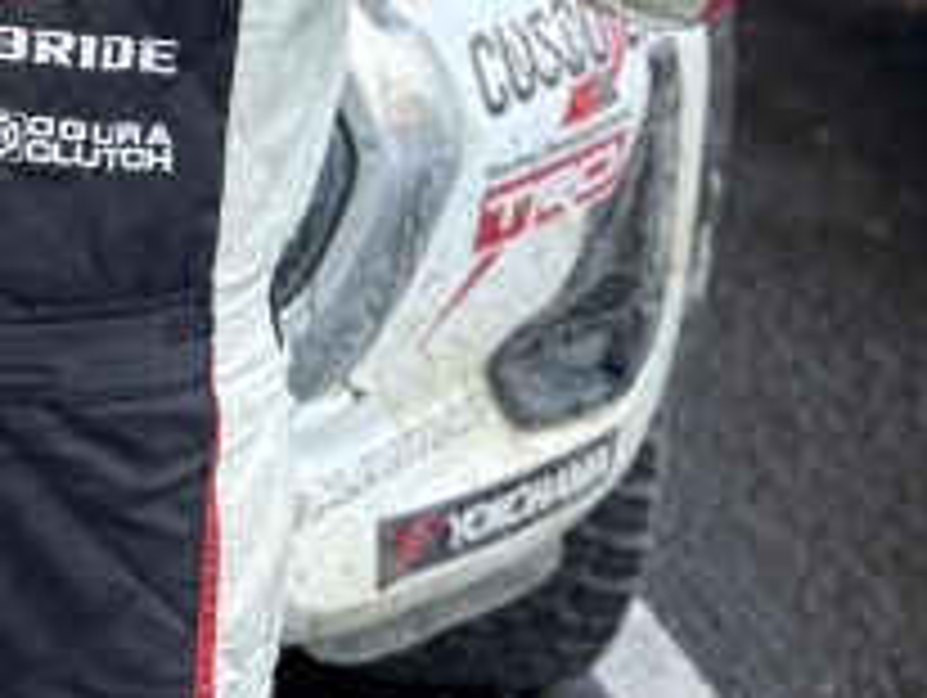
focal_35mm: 93
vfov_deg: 15.0
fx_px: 2493
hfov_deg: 18.3
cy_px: -270
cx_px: -540
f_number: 1.78
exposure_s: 1/131
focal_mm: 6.76
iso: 50
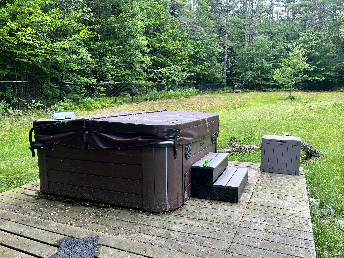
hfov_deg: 67.3
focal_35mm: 26
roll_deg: +0.9
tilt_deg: -7.4
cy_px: 129
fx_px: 258
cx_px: 172
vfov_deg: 53.1
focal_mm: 5.7
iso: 50
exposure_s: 1/471
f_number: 1.5
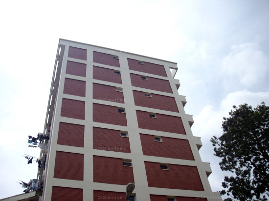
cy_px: 100
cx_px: 134
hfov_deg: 50.2
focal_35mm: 37
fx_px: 287
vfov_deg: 38.6
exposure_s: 1/640
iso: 80
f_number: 5.6
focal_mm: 6.2
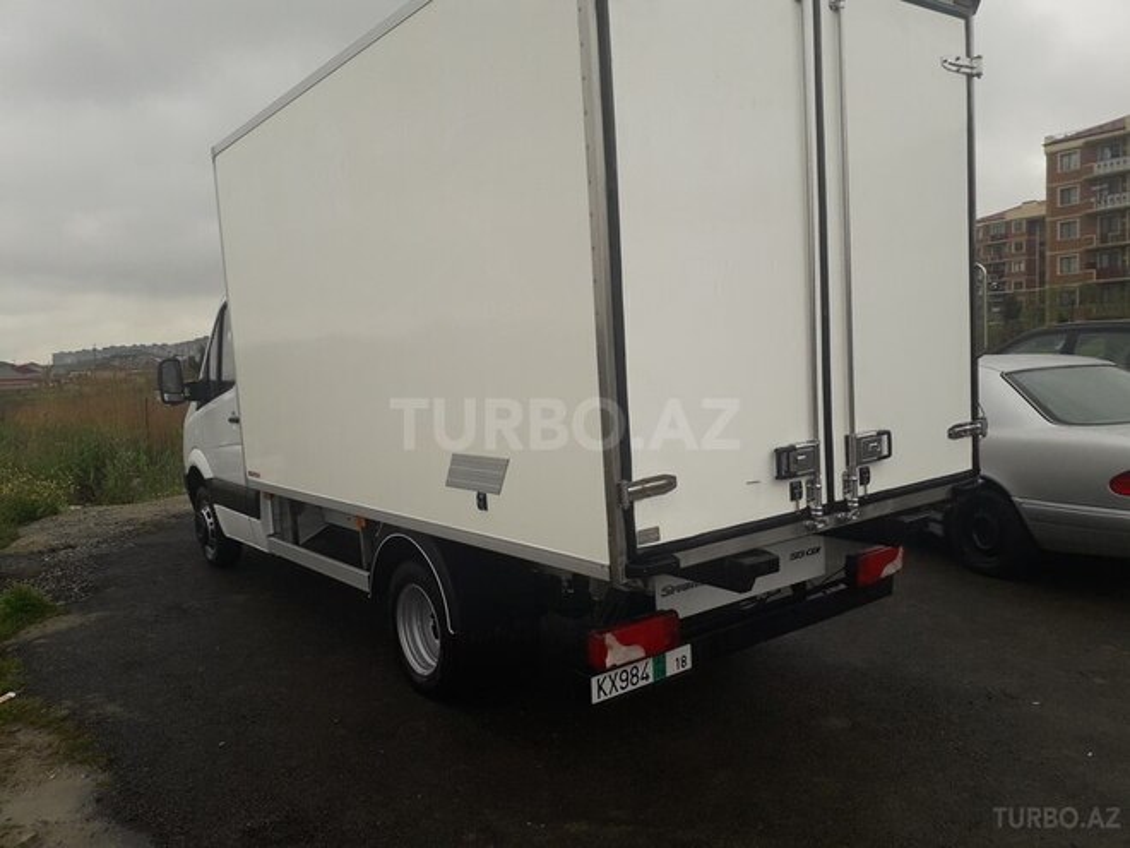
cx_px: 565
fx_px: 881
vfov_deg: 51.4
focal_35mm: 27
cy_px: 424
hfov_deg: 65.3
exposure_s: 1/360
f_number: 1.9
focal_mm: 3.6
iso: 40
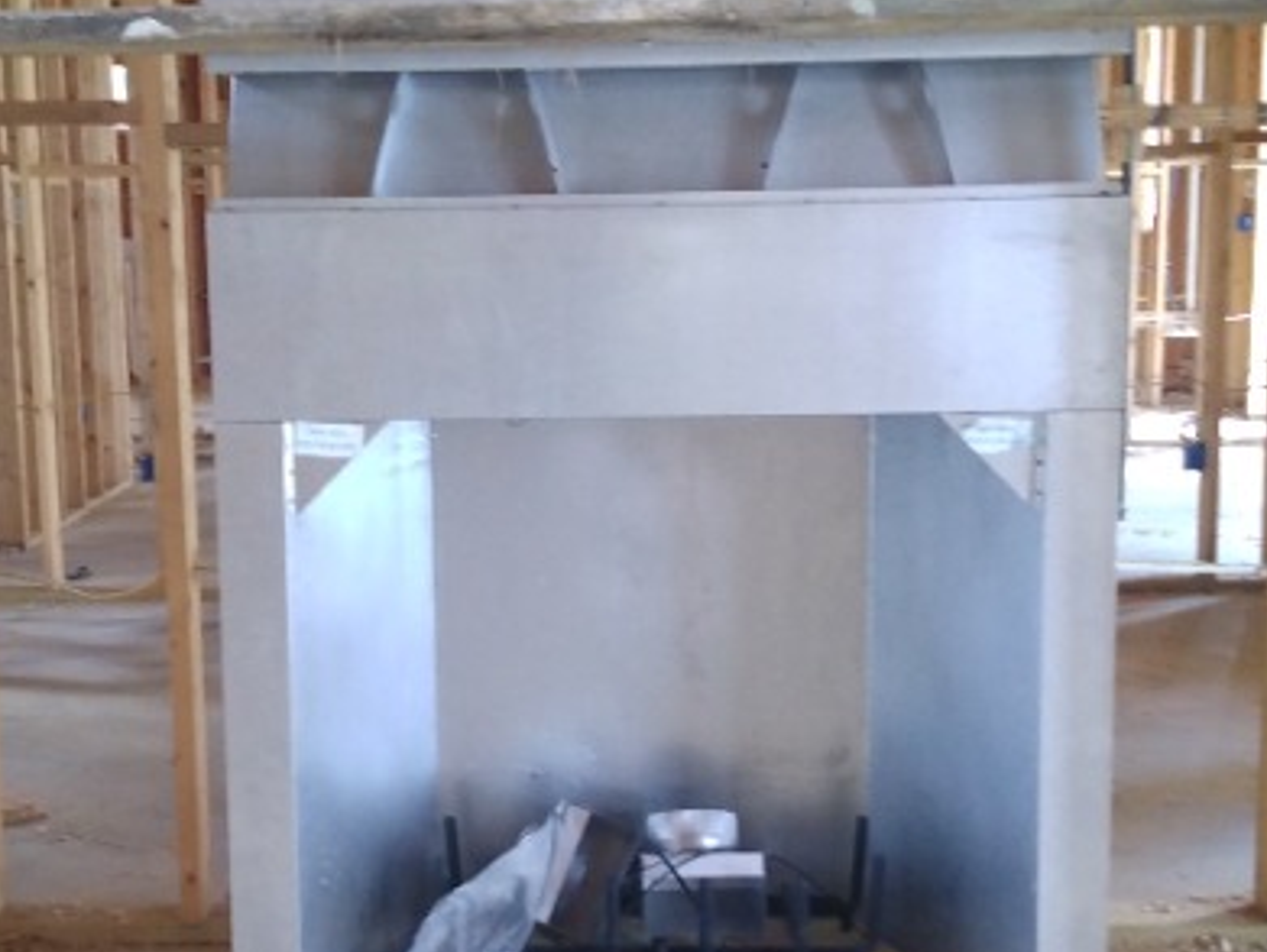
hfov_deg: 40.1
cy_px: 589
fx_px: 1722
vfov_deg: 30.8
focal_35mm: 47
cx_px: 480
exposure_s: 1/30
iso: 422
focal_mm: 3.54
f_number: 2
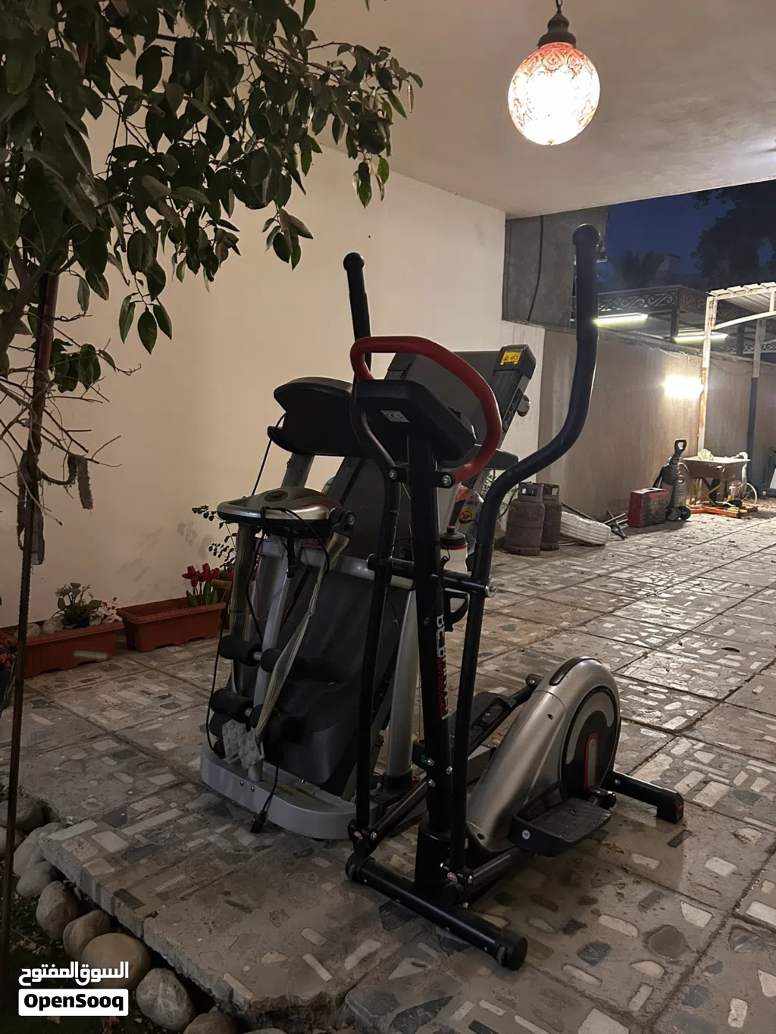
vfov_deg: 67.3
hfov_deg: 53.1
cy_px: 517
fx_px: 777
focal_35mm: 26
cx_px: 388
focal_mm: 5.7
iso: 500
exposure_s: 1/33
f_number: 1.5
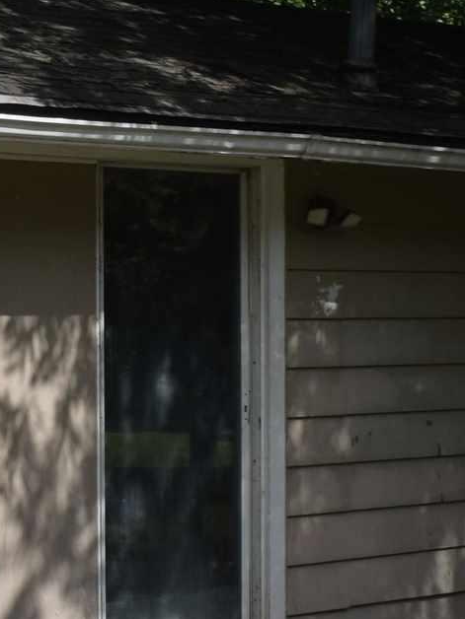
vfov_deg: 14.0
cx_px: 118
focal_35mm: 141
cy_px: 420
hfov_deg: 10.5
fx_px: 2525
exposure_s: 1/200
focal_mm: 20
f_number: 13
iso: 100
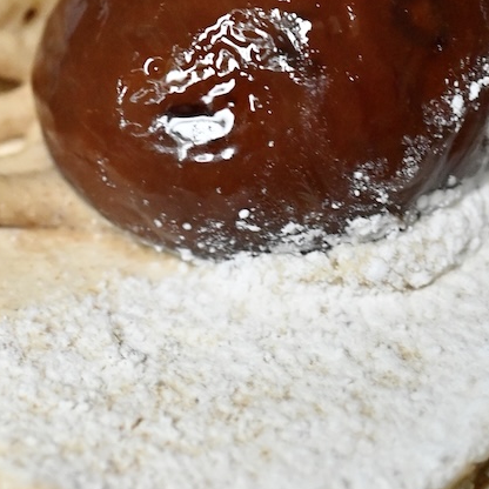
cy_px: 420
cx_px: 257
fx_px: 2941
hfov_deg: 9.5
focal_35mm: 184
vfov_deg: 9.5
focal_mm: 60
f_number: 7.1
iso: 6400
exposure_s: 1/400
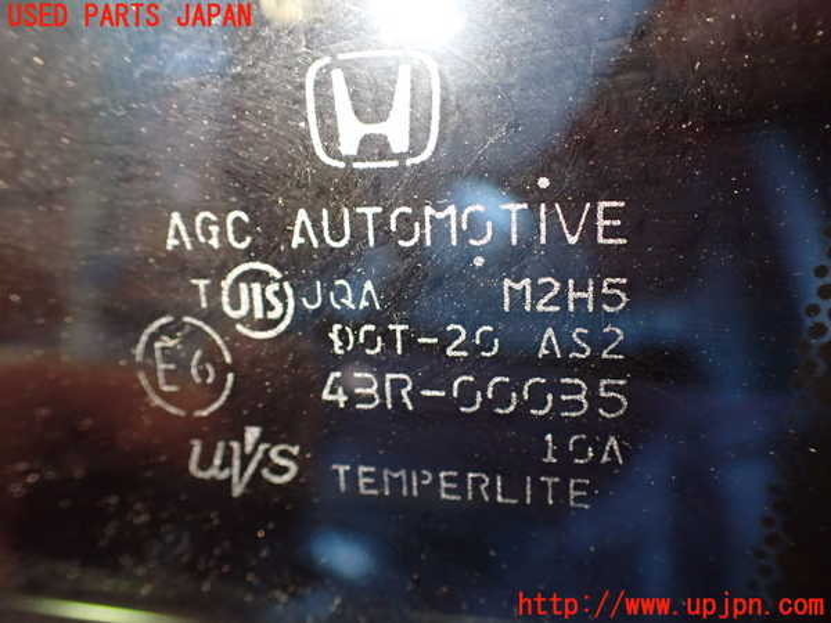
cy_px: 312
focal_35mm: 30
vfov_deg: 46.8
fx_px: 720
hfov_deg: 60.0
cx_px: 416
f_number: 2.3
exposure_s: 1/40
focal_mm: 5.4
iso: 800
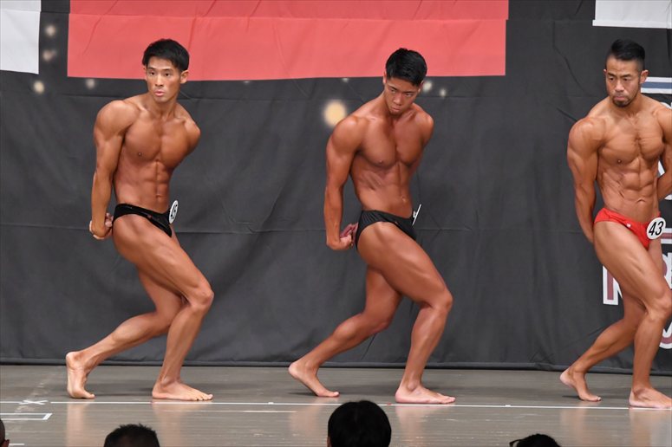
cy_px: 224
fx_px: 4478
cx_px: 336
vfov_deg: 5.7
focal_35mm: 240
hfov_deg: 8.6
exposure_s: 1/400
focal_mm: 160
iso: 6400
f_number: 5.6
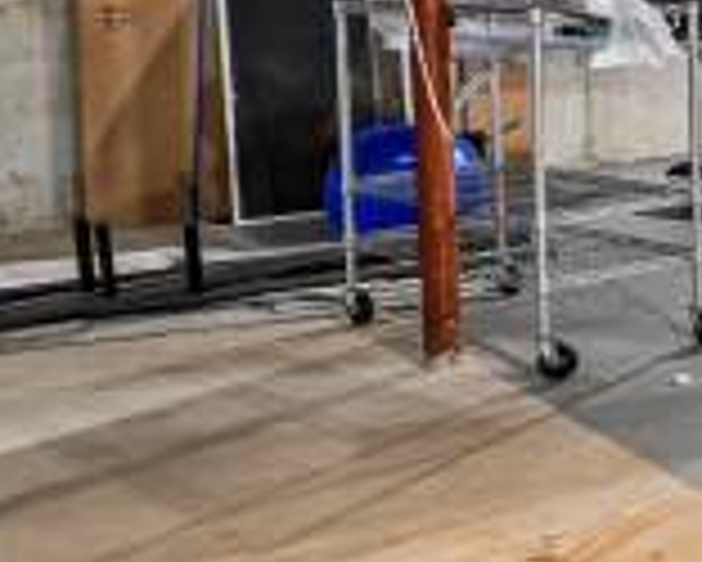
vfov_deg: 20.6
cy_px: 0
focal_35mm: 72
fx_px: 1497
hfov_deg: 15.6
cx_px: 1638
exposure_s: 1/1.25
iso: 400
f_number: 13
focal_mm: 16
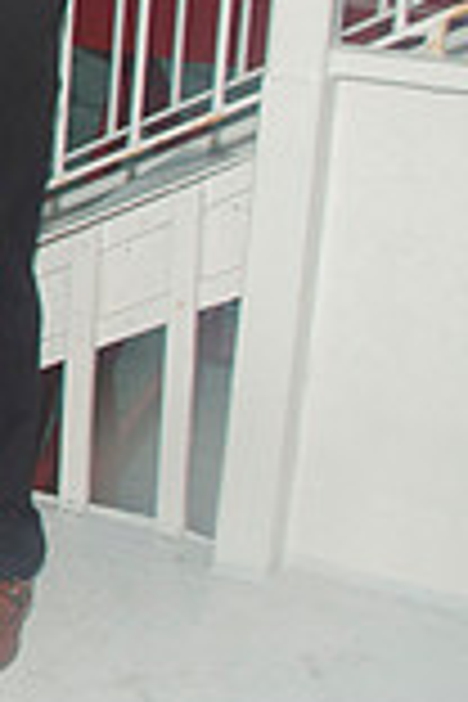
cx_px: -783
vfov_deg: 20.0
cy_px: 50
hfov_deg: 10.8
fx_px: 1950
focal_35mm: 100
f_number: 5.6
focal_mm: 18
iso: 400
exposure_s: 1/100
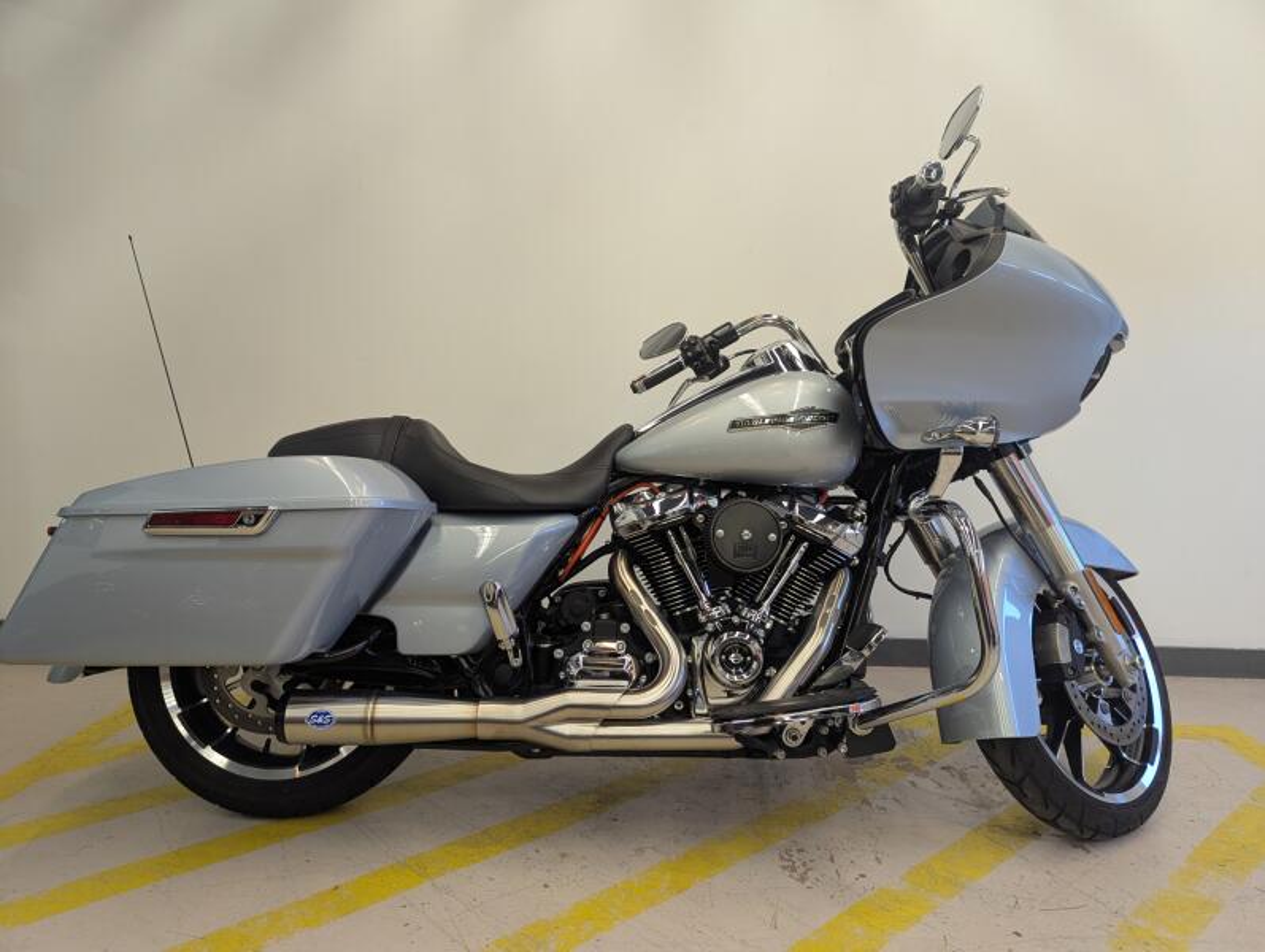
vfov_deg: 56.9
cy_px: 476
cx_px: 632
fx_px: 878
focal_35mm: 24
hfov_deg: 71.5
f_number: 1.85
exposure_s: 1/120
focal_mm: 6.81
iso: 162
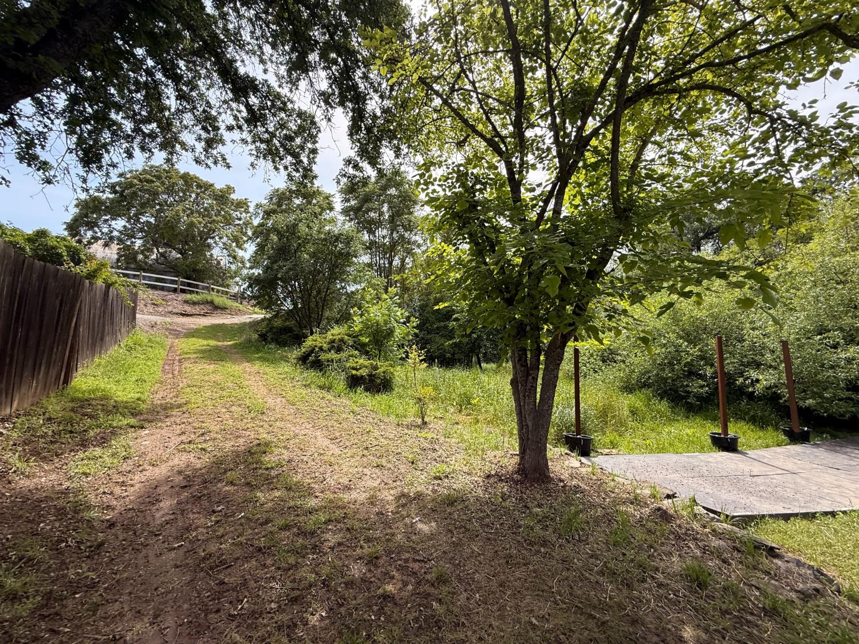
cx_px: 430
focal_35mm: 14
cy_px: 322
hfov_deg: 102.1
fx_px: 347
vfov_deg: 85.7
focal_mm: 2.22
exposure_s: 1/914
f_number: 2.2
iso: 64
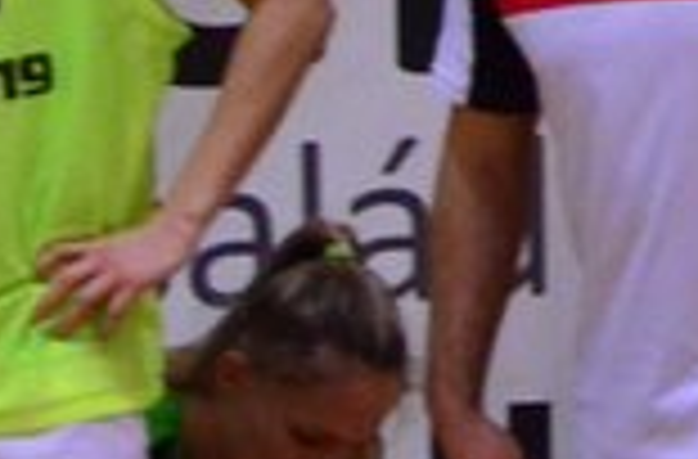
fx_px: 29970
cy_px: 1112
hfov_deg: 1.3
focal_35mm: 1552
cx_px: -973
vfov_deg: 0.9
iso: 5000
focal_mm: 200
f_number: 5.3
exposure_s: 1/400
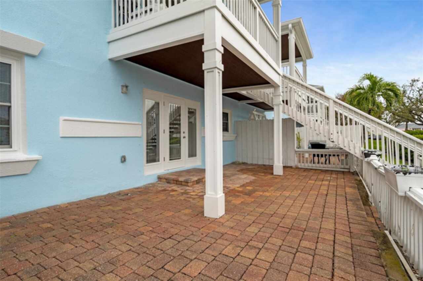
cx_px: 212
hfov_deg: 93.3
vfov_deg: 70.4
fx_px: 200
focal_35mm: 17
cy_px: 140
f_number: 8
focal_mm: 17
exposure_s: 1/640
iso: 320
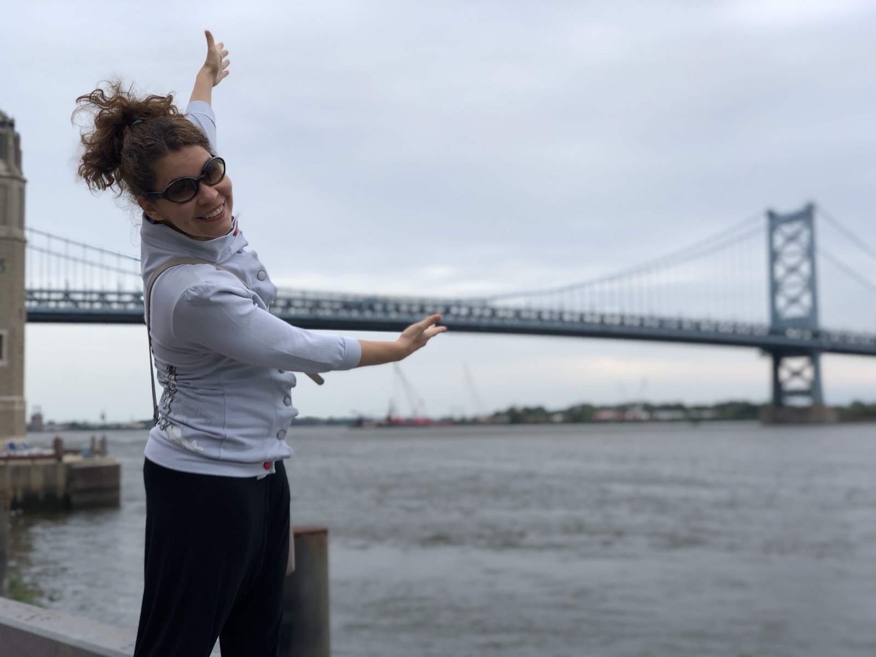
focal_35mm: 52
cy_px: 328
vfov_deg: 28.0
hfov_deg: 36.8
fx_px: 1316
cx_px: 438
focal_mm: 6
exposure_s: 1/188
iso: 16
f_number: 2.4
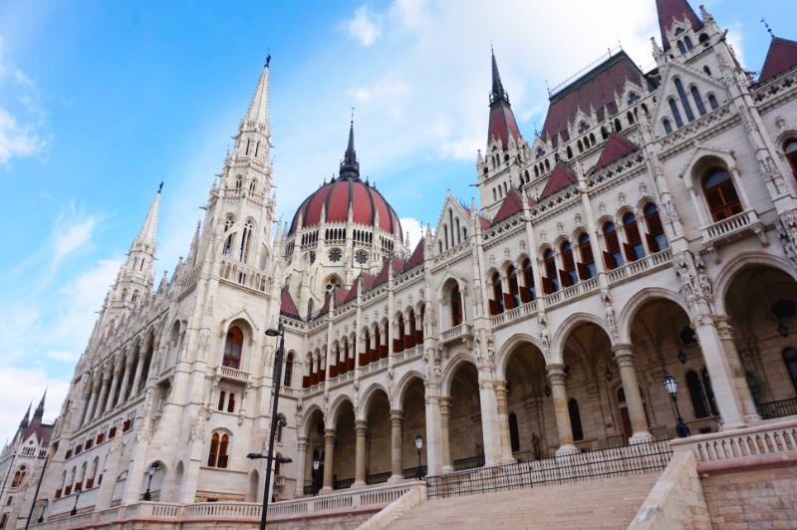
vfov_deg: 53.1
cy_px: 265
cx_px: 398
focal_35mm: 24
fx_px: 531
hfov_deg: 73.8
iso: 100
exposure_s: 1/80
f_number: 13
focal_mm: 16
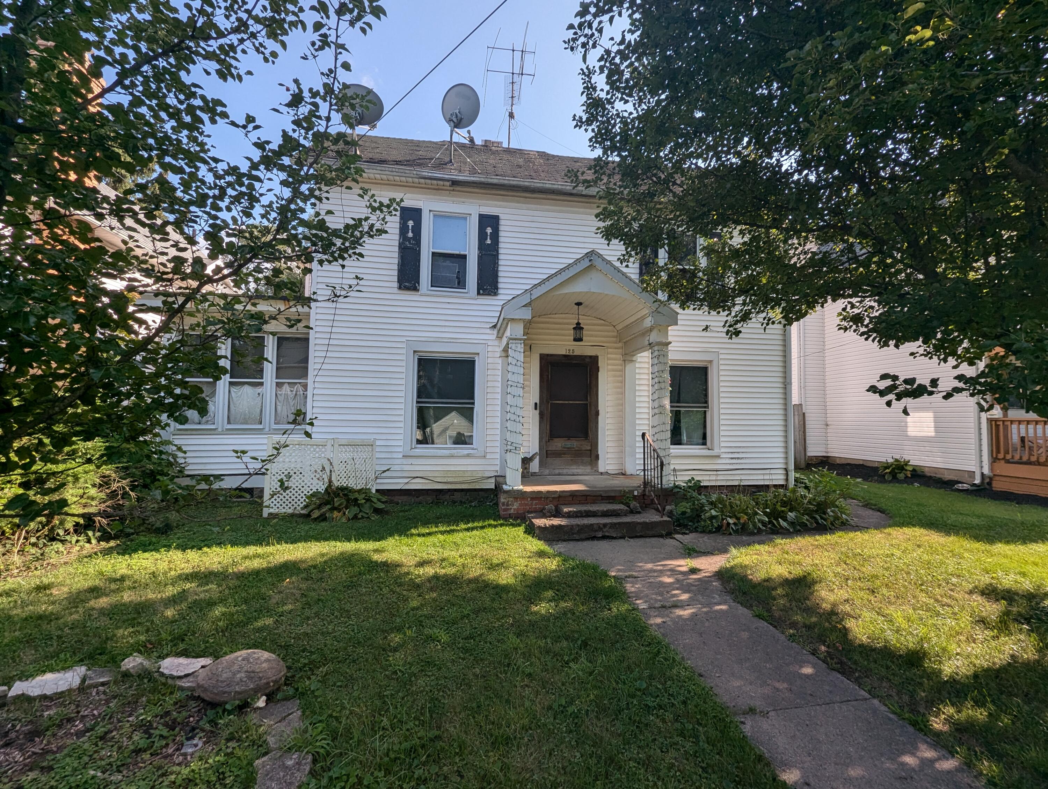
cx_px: 524
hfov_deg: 106.1
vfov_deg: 90.0
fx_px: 394
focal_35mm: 13
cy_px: 394
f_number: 2.2
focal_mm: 1.95
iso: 45
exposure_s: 1/803
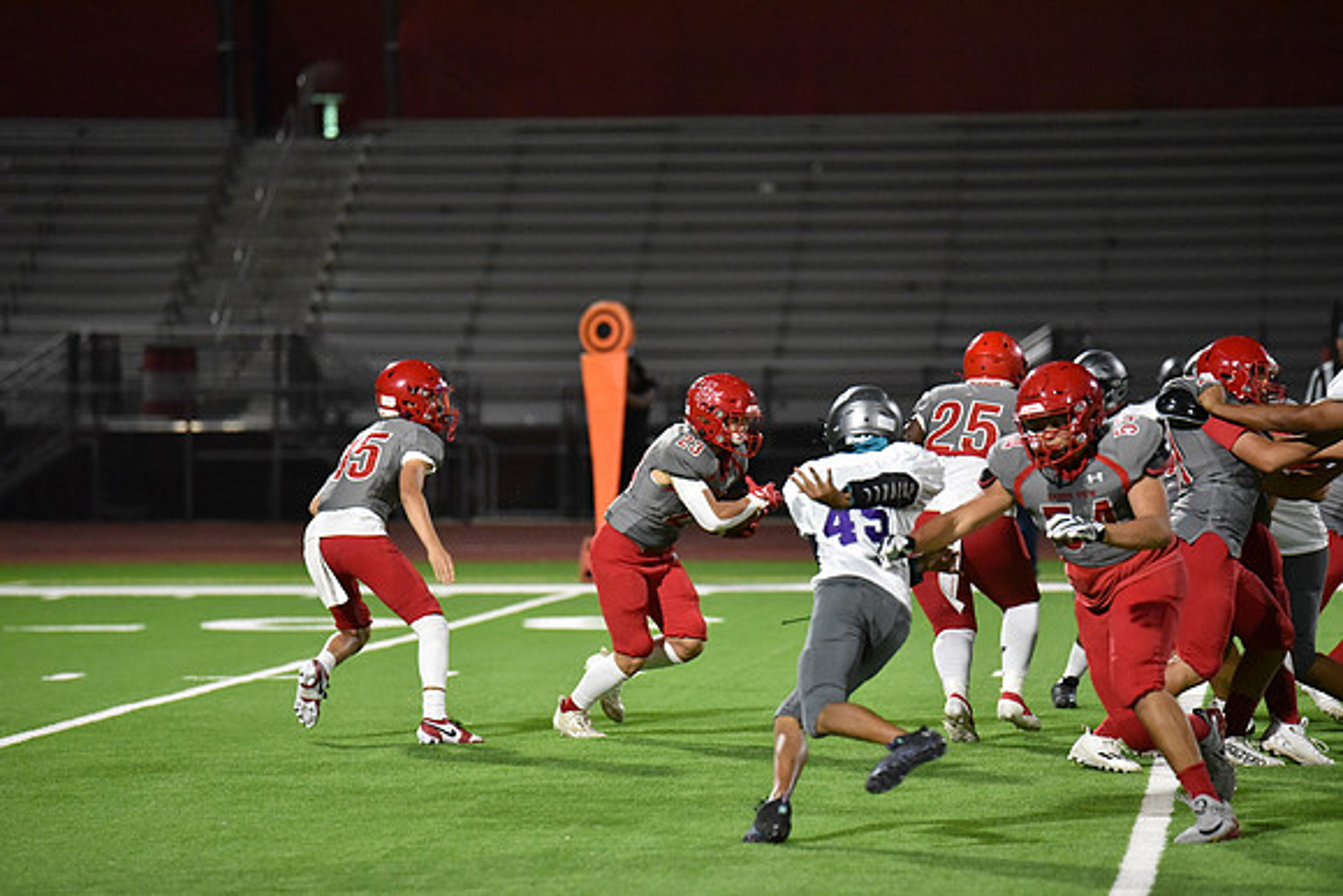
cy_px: 448
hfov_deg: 10.3
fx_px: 7463
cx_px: 672
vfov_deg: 6.9
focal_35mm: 200
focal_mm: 200
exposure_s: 1/1000
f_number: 2.8
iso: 9000
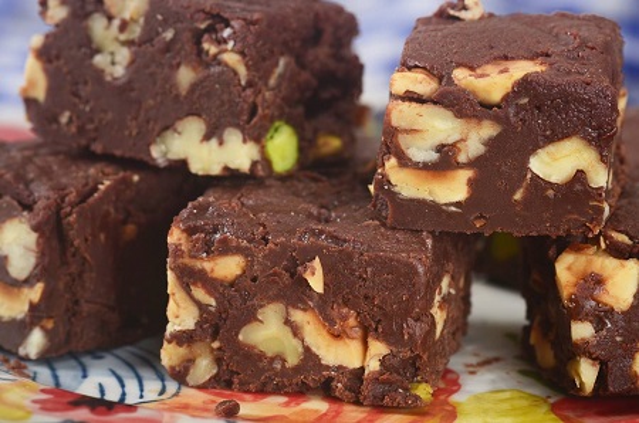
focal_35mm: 158
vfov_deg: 8.7
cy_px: 212
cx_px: 320
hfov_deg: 13.1
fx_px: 2790
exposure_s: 1/125
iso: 100
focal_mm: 105
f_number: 8
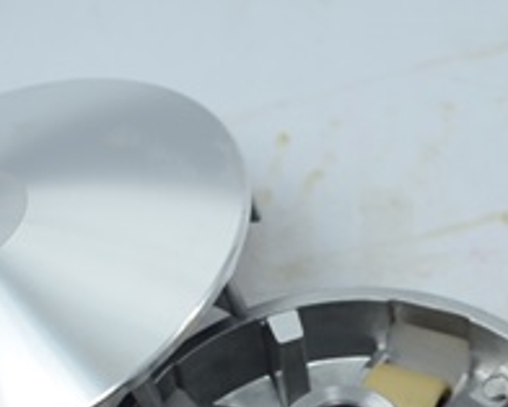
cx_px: 422
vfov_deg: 8.9
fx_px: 2602
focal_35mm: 173
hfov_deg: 11.1
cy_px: 433
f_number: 7.1
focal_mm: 40
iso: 100
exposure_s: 1/50
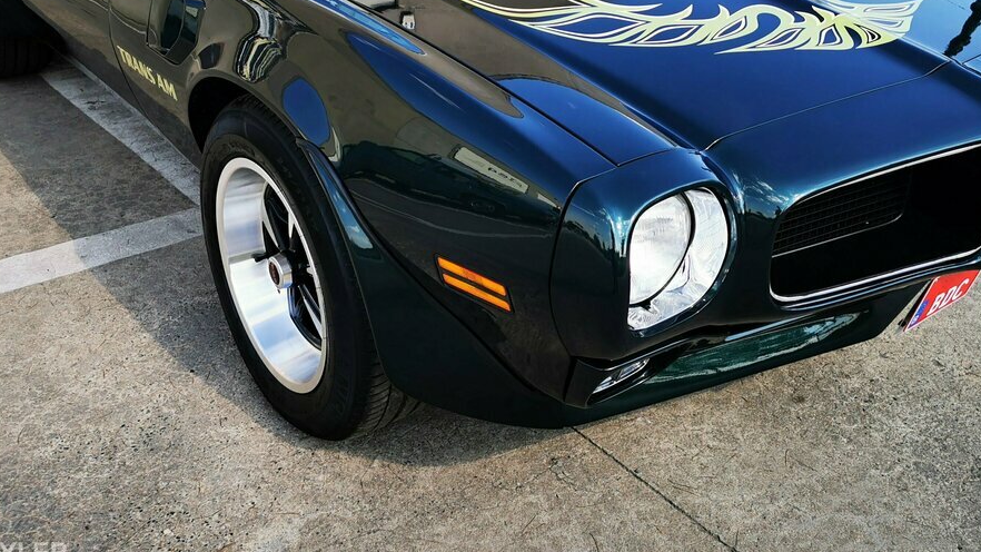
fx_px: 1040
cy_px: 110
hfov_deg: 50.3
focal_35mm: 40
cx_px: 557
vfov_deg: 29.0
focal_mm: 5.56
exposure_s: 1/1642
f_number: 1.6
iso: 50
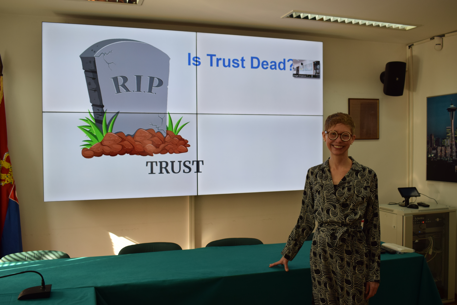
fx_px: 457
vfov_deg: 36.9
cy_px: 152
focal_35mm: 36
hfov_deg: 53.1
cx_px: 228
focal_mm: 24
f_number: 5
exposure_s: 1/100
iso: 400
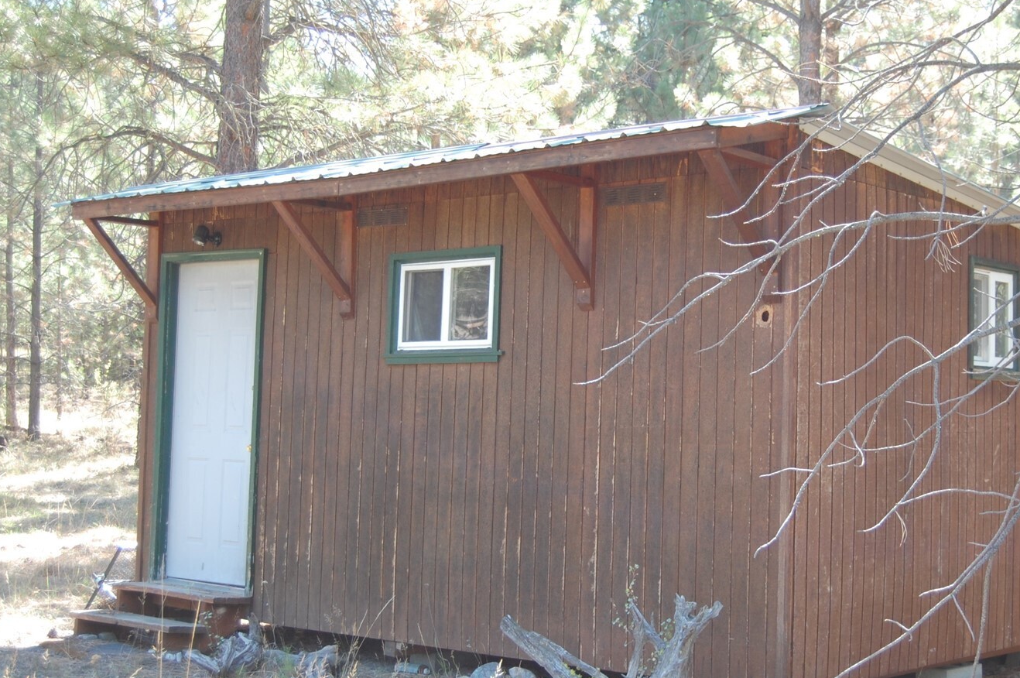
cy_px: 394
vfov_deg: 23.3
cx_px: 602
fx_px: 1642
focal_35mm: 58
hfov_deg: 34.4
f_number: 4.2
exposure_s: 1/125
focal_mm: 30
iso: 400
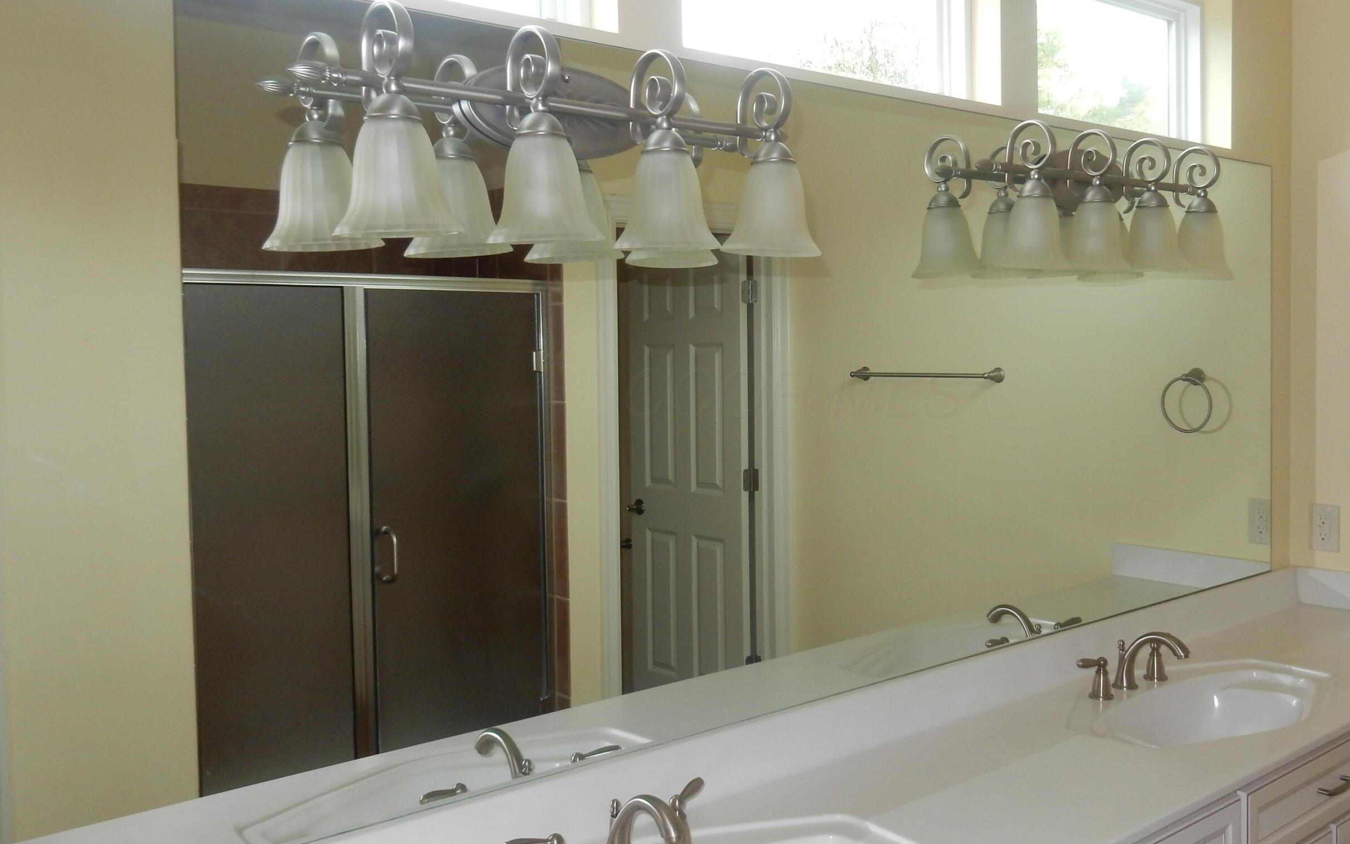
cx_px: 794
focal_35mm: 33
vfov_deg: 38.3
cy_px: 393
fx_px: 1214
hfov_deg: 57.8
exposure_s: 1/30
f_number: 3.7
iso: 160
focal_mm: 4.5
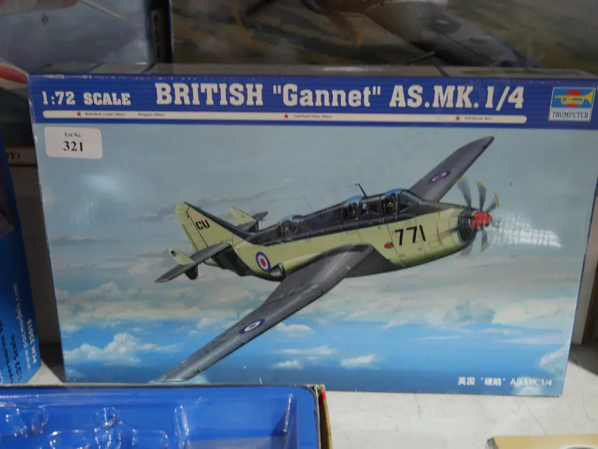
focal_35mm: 40
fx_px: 691
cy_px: 224
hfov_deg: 46.8
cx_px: 299
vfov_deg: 36.0
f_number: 4.4
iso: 800
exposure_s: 1/60
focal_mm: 20
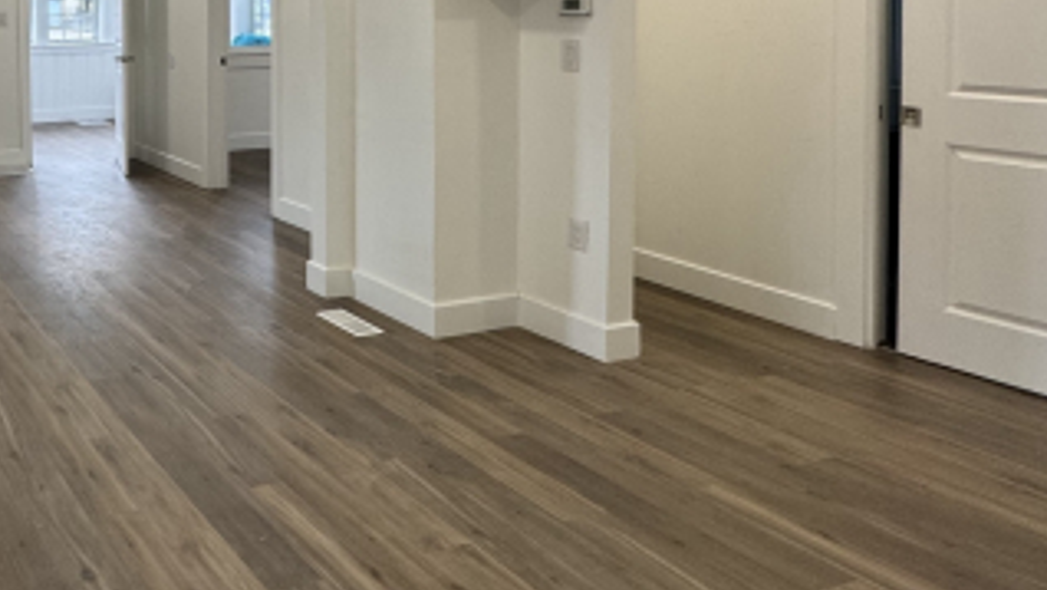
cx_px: 41
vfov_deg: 34.1
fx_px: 889
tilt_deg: -0.9
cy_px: 30
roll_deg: +0.1
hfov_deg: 51.2
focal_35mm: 32
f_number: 2.2
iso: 125
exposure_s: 1/120
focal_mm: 2.22
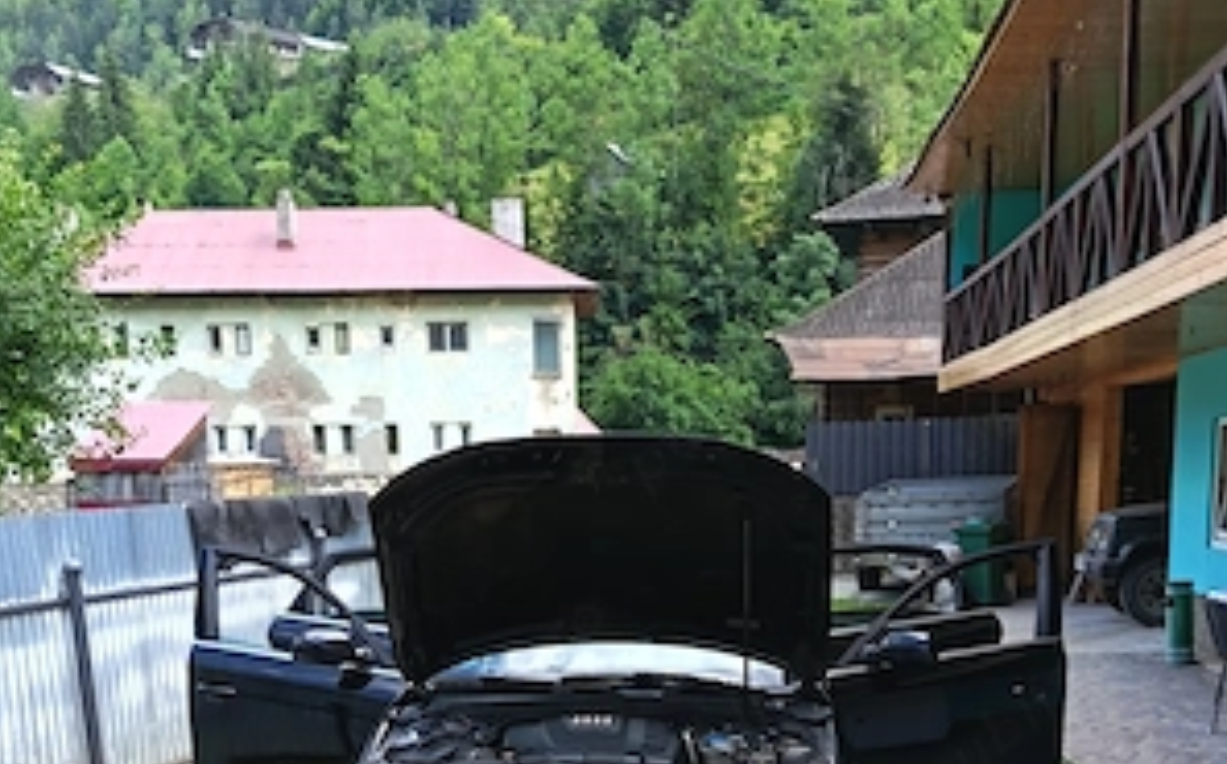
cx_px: 616
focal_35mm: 50
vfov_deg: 24.6
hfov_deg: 40.3
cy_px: 768
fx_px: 1670
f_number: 1.75
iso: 100
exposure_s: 1/148
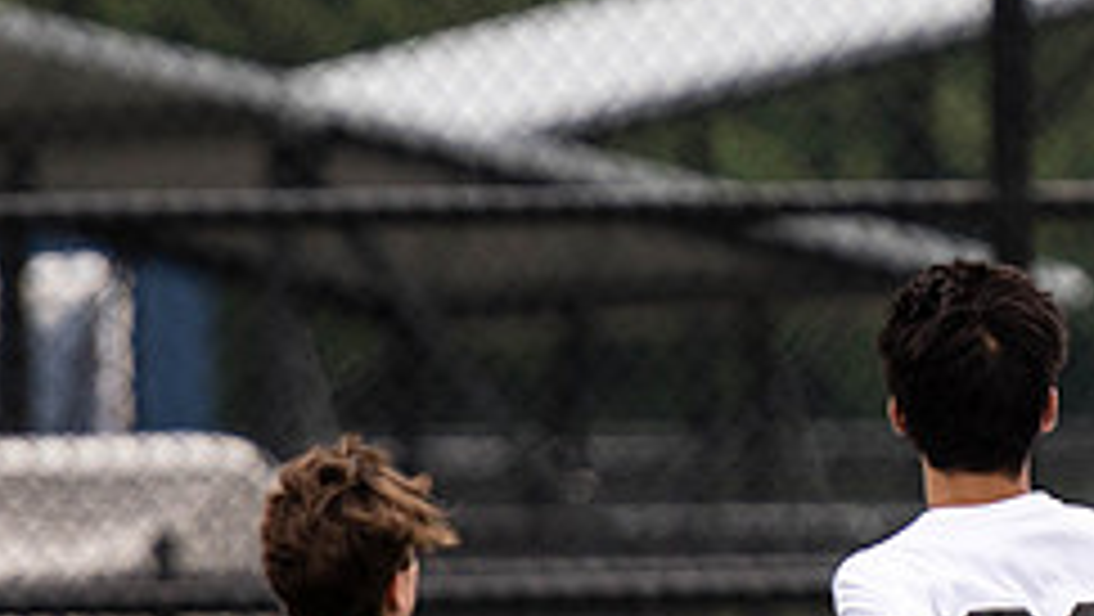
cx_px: 1328
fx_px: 41070
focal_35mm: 1415
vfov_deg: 0.9
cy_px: 157
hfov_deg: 1.5
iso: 100
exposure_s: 1/1250
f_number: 2.8
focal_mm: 200
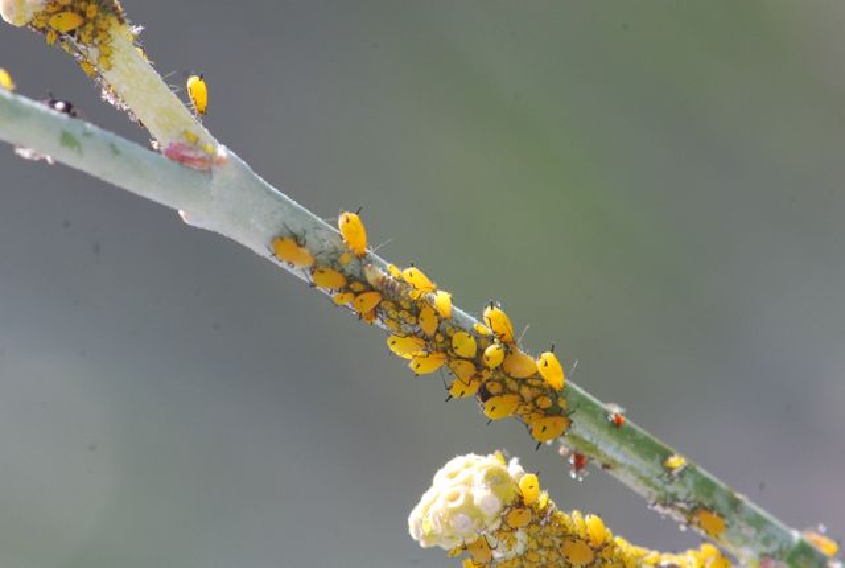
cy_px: 284
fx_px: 3705
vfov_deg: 8.8
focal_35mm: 158
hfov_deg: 13.0
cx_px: 422
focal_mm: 105
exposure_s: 1/125
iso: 640
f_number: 7.1
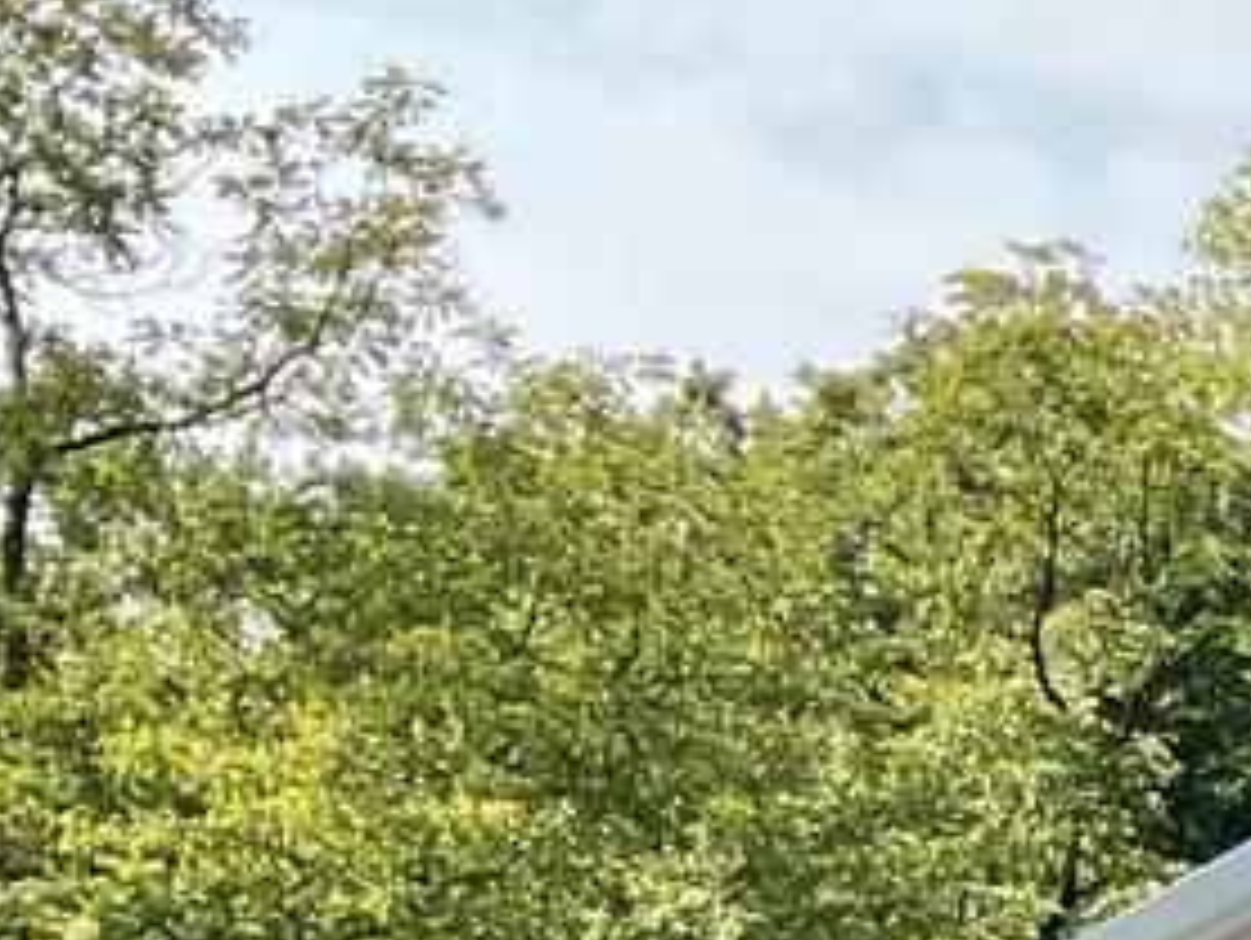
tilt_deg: +0.3
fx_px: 5426
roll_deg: +0.4
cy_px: 1403
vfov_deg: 9.6
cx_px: 3051
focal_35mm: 150
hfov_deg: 11.0
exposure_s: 1/1221
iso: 16
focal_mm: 3
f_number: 1.8
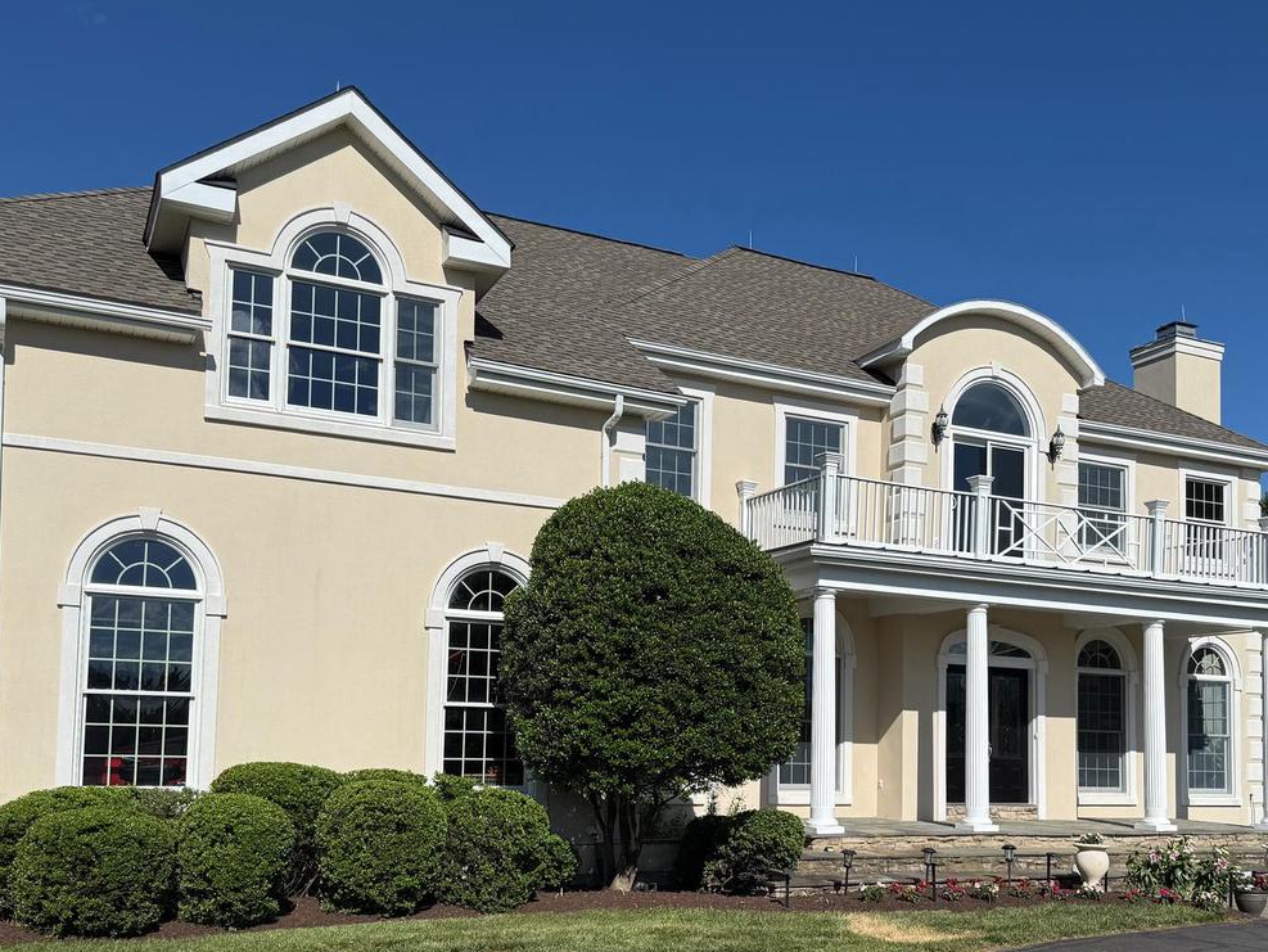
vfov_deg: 40.1
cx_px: 735
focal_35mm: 35
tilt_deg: +4.6
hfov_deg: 52.4
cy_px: 655
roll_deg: -1.0
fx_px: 1283
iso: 80
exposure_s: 1/10309
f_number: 1.78
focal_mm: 6.76
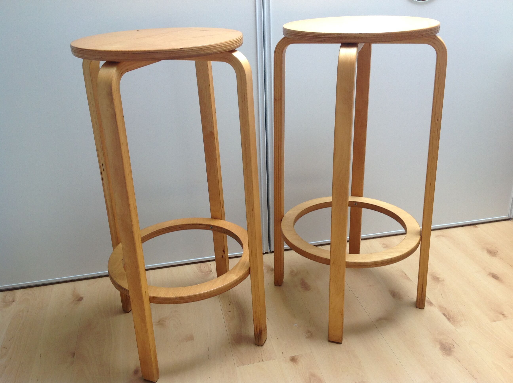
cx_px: 256
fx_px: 518
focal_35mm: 35
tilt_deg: -24.5
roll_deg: +2.5
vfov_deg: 40.6
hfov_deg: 52.7
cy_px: 192
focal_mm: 4.28
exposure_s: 1/60
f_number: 2.4
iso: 50
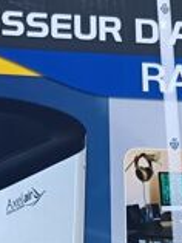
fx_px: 686
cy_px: 409
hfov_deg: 14.9
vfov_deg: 17.2
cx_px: 19
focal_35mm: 98
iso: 702
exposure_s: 1/60
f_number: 1.75
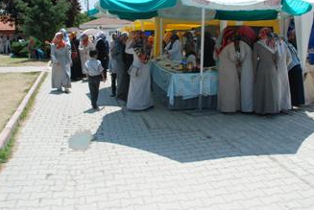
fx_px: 323
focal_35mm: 37
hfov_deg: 51.8
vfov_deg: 35.8
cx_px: 164
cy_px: 74
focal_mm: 18
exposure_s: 1/500
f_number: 11
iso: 640
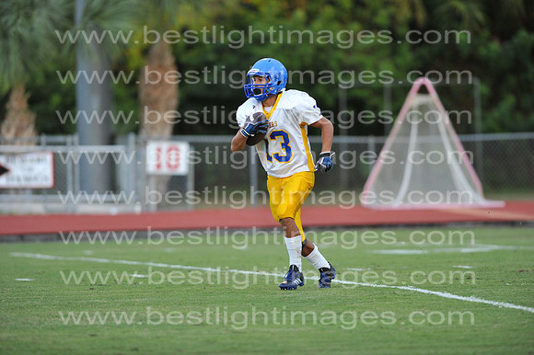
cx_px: 267
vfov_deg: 4.6
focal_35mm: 300
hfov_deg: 6.9
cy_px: 178
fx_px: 4447
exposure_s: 1/1000
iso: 1600
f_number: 4
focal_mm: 300
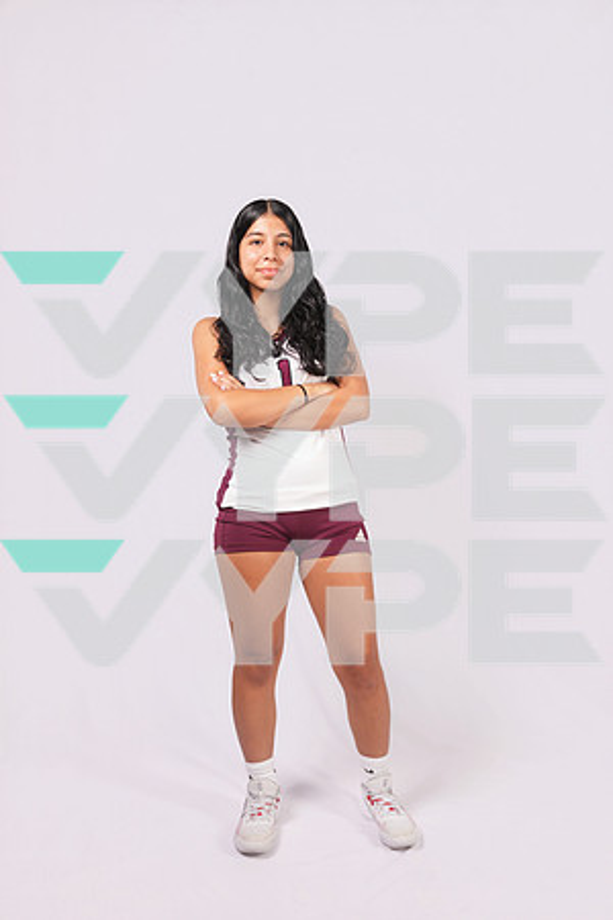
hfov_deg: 37.9
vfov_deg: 54.4
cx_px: 306
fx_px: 894
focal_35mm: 35
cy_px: 460
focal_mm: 35
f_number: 5.6
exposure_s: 1/125
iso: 160
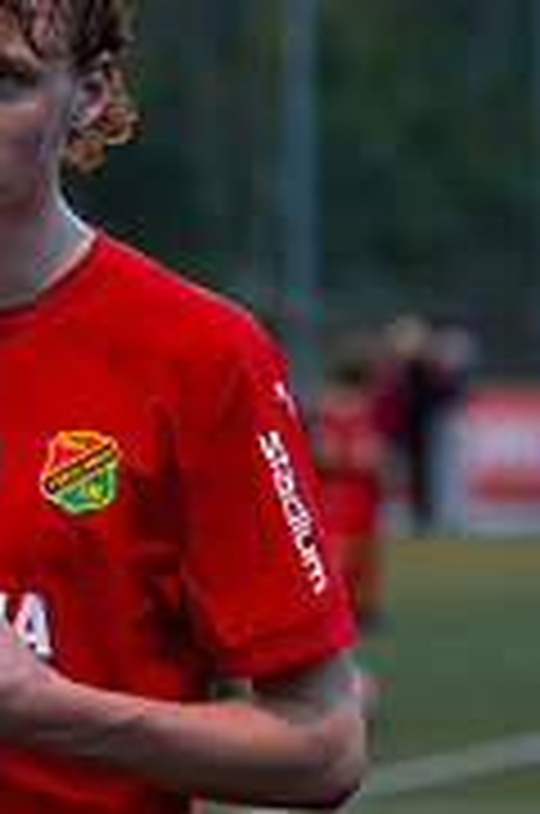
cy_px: 580
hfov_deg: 3.9
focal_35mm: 348
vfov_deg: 5.9
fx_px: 7860
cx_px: -83
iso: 8000
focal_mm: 140
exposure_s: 1/400
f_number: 5
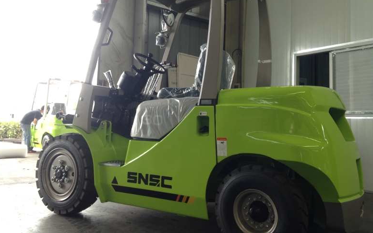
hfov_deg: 54.0
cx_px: 186
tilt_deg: +5.2
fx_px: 366
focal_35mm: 36
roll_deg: -1.6
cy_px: 93
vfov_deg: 35.2
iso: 50
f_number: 2.4
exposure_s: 1/40
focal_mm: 4.12
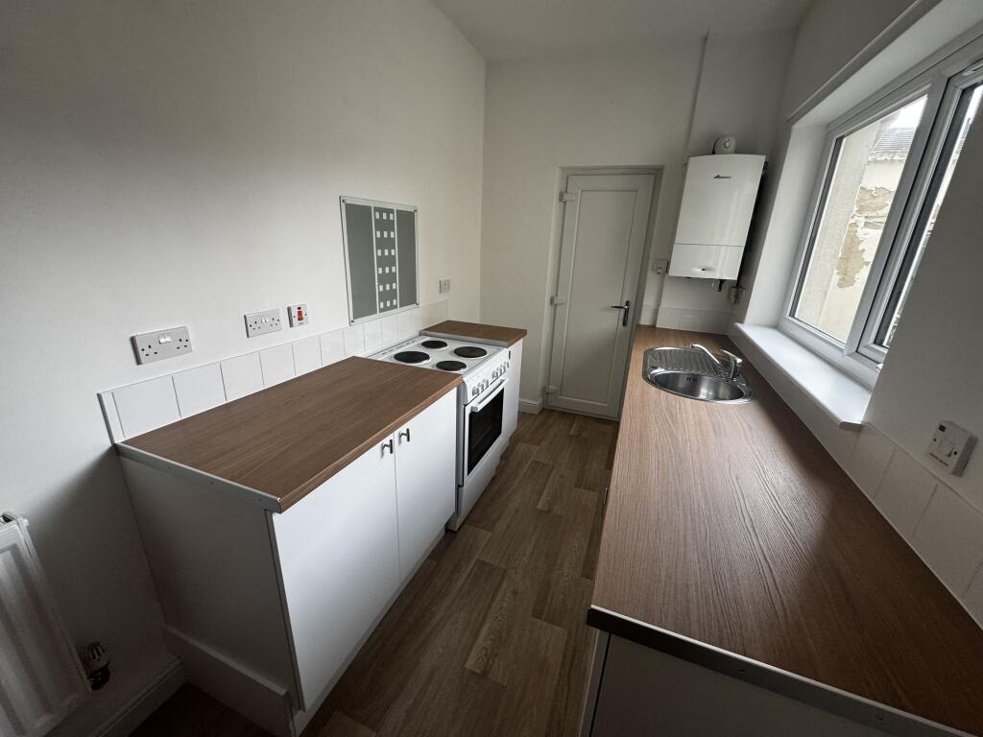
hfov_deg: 102.1
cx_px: 492
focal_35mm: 14
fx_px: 398
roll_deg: -2.3
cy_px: 368
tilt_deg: -15.9
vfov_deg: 85.7
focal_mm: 2.22
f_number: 2.2
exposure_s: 1/99
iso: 160
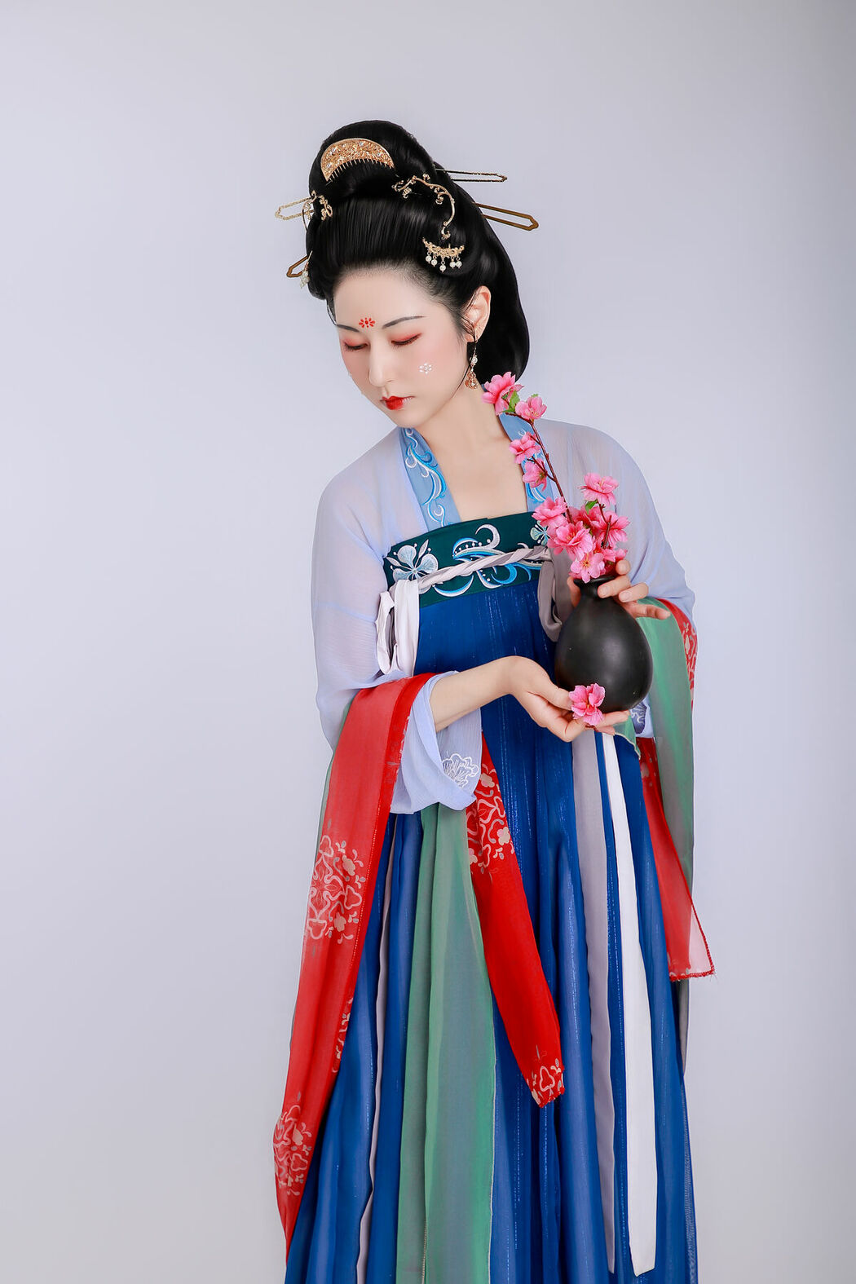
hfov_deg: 19.7
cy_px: 642
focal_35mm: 69
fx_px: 2461
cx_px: 428
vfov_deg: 29.2
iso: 100
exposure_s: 1/160
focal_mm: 70
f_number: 7.1
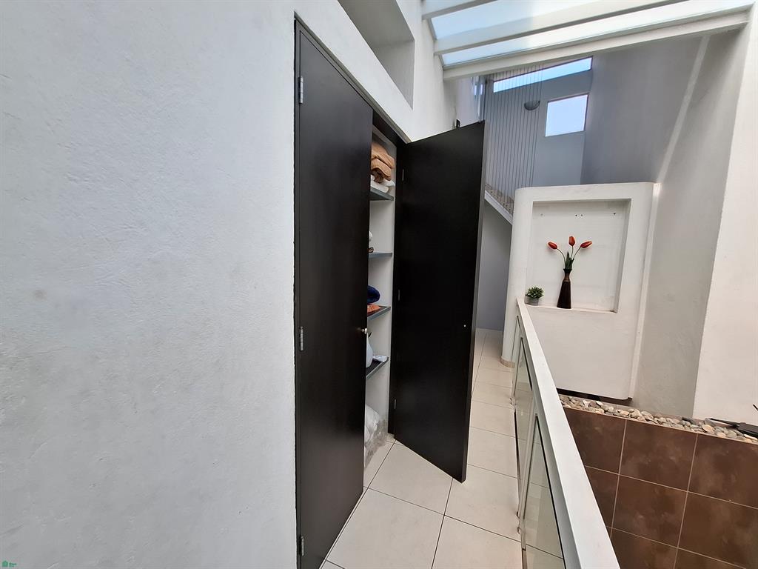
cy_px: 284
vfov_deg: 89.9
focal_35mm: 13
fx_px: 285
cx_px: 379
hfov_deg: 106.2
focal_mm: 1.74
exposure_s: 1/220
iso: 40
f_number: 2.2
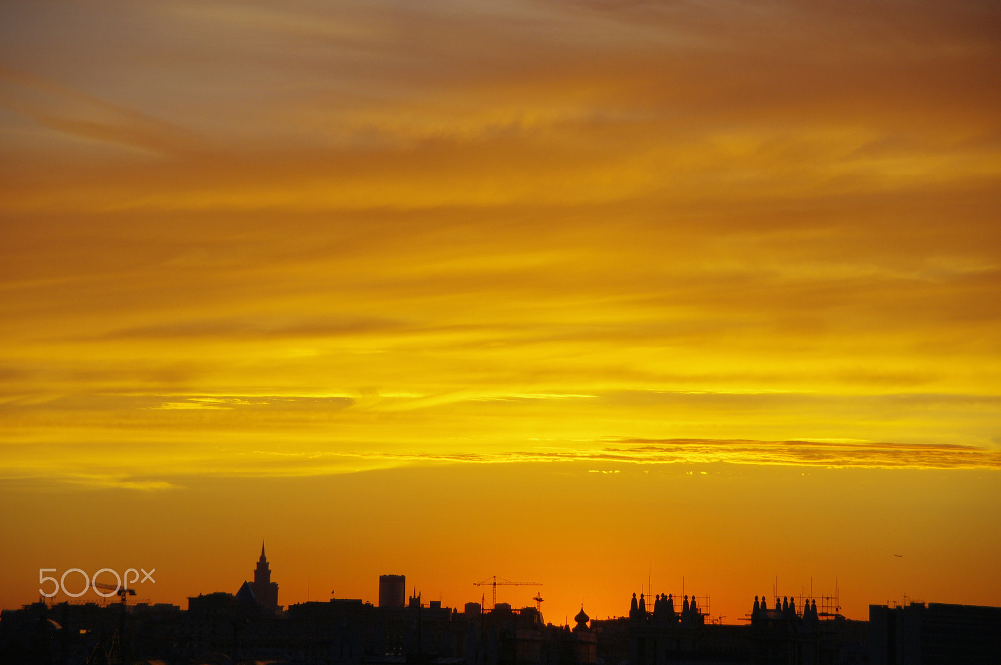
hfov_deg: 13.7
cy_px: 332
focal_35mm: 150
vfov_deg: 9.1
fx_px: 4166
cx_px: 500
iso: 200
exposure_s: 1/500
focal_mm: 100
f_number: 6.3
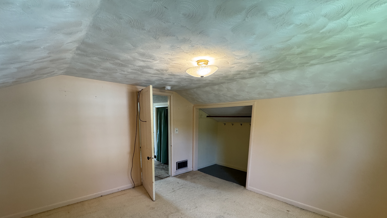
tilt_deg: -9.3
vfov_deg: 65.0
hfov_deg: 99.3
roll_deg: -1.4
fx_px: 164
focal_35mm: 16
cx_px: 186
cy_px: 149
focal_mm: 2.22
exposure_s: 1/120
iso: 320
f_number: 2.2
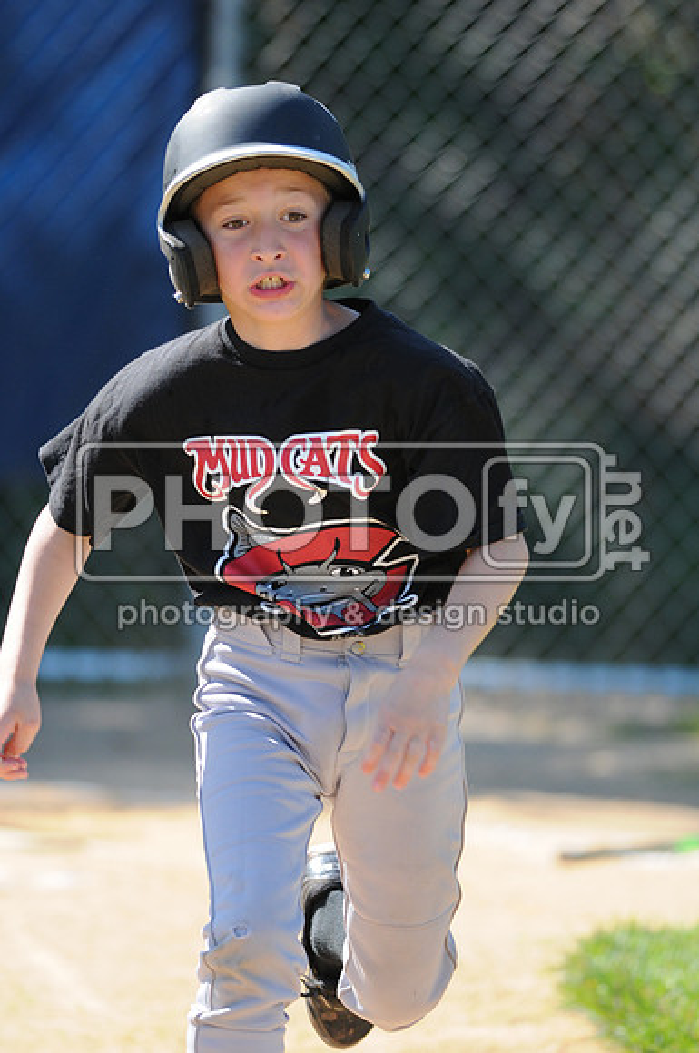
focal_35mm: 450
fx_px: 13145
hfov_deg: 3.0
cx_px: 350
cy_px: 526
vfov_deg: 4.6
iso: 400
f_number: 4
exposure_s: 1/1000
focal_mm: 300
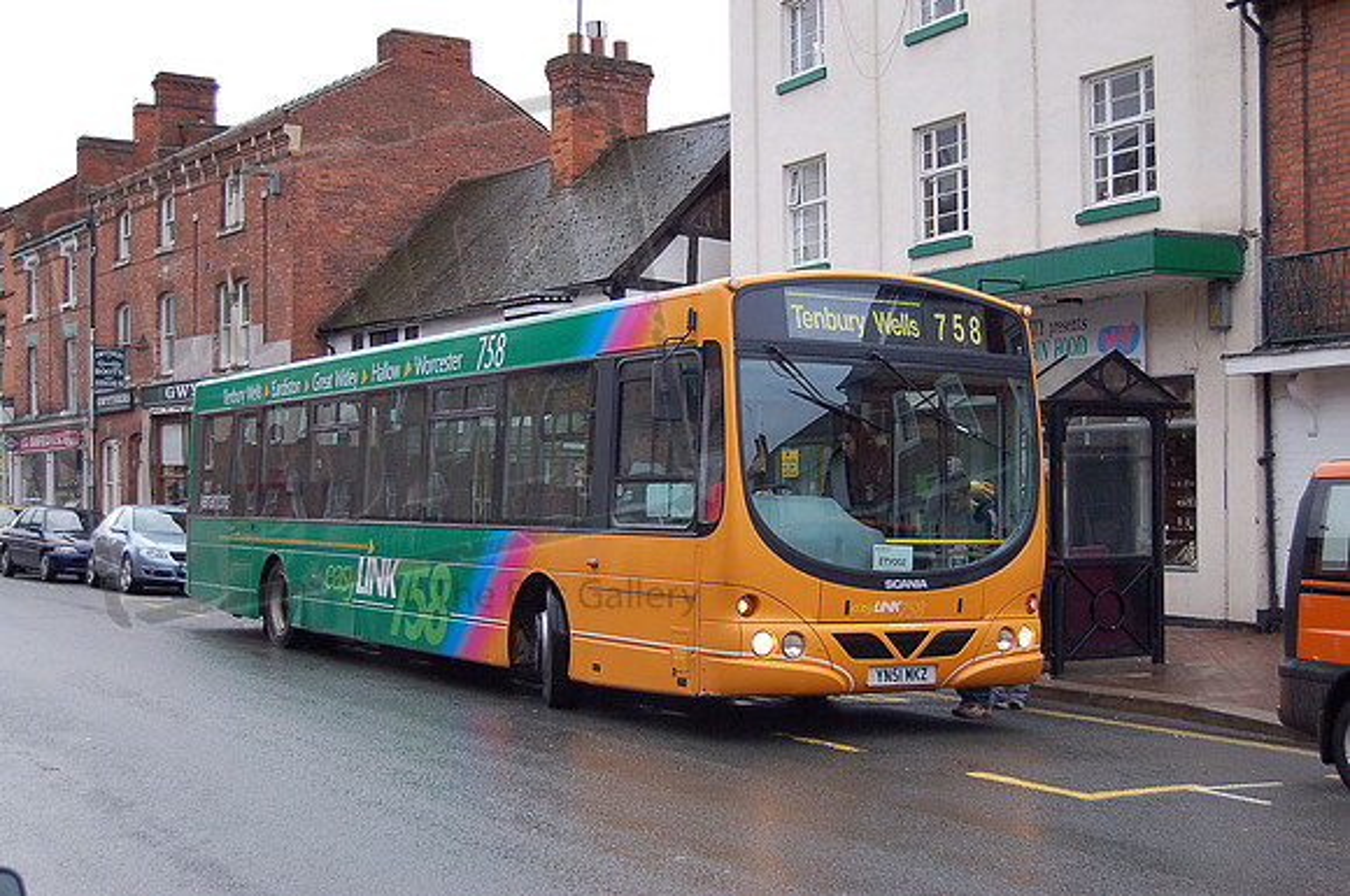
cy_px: 448
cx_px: 675
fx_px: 1797
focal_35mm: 48
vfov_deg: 28.0
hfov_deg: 41.2
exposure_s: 1/500
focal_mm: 32
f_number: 4.5
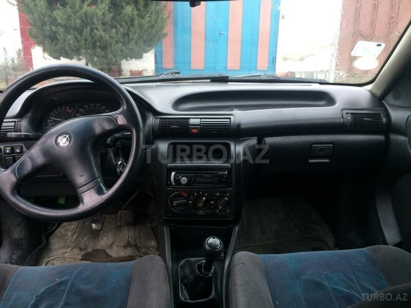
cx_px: 206
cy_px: 154
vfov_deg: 48.2
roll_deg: -1.9
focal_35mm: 29
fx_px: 344
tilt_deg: -13.6
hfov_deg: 61.7
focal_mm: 4.15
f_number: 2.2
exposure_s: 1/33
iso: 100
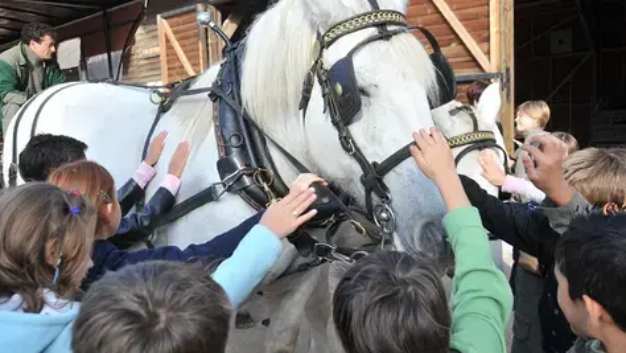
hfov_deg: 55.3
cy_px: 163
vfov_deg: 32.9
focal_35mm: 36
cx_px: 313
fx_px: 598
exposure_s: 1/320
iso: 250
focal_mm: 34
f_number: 7.1
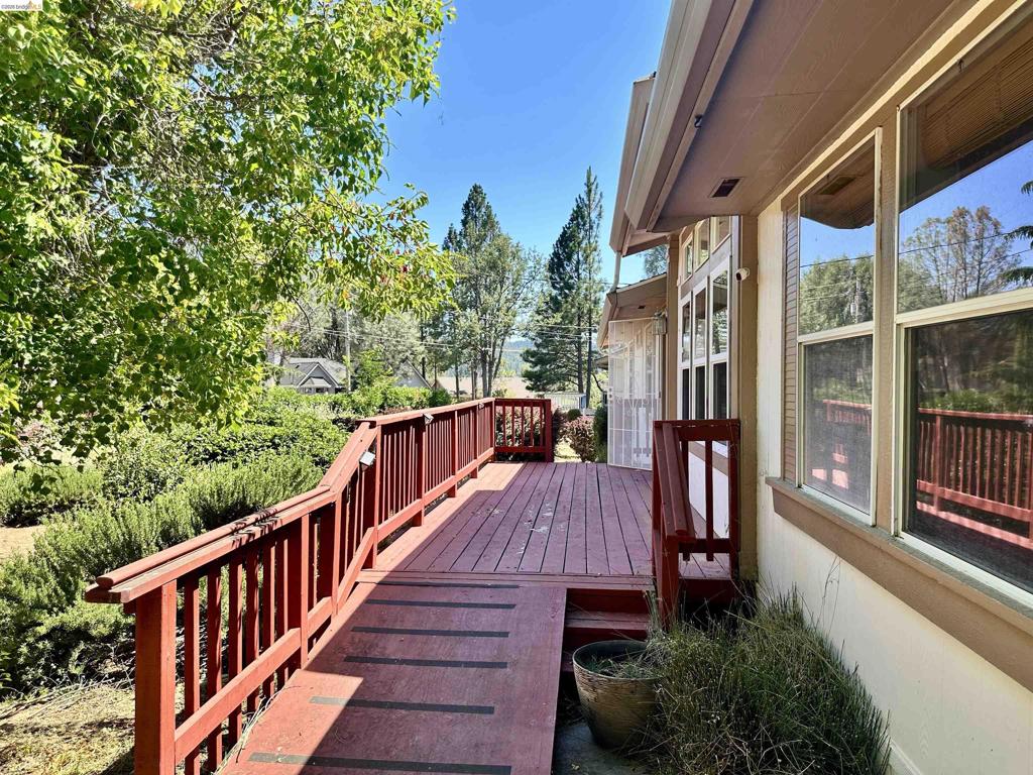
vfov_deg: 56.8
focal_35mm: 24
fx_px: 716
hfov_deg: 71.6
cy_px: 388
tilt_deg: +0.3
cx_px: 516
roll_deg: -0.2
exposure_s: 1/1095
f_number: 1.78
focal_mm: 6.86
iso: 80
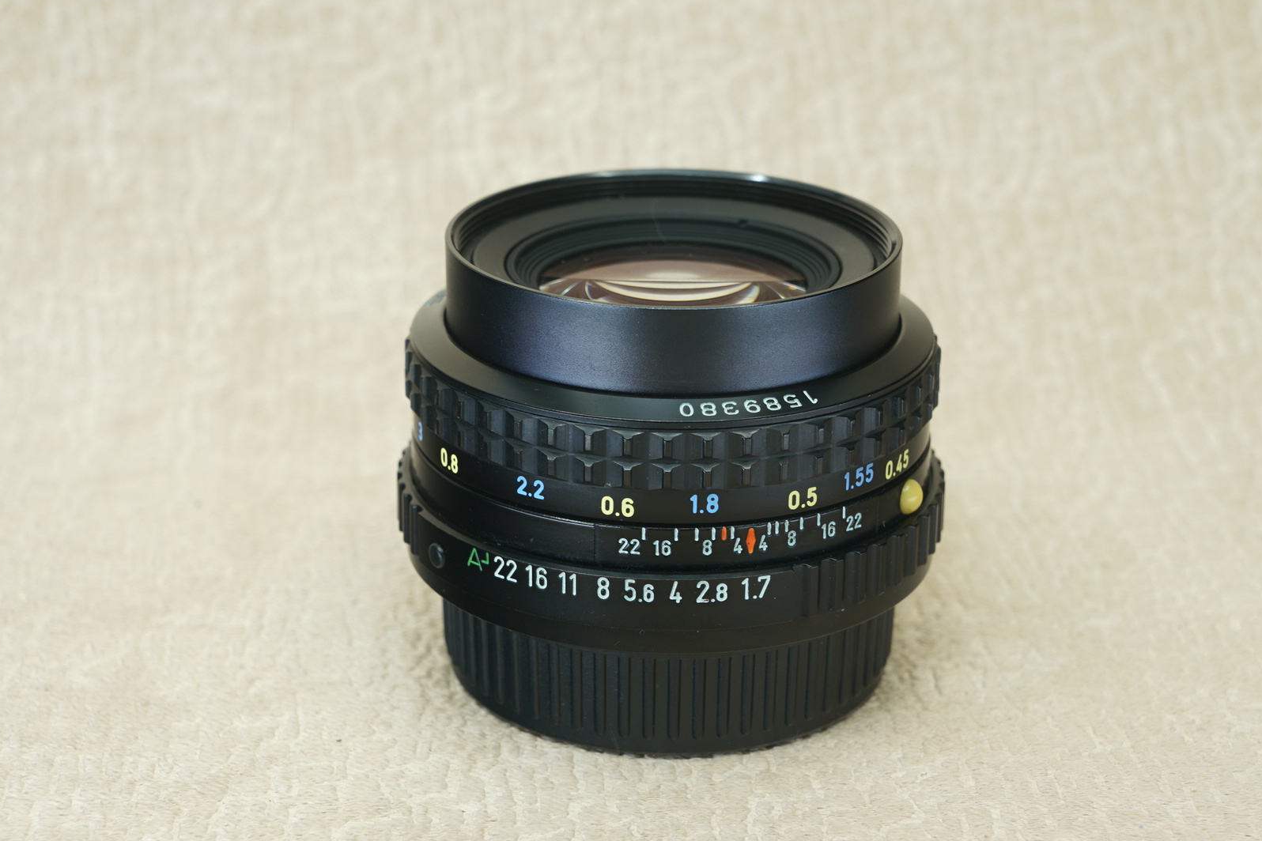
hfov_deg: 26.3
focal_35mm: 77
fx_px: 2699
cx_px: 626
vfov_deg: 17.7
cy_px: 420
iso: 100
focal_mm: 51
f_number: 9
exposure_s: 1.3
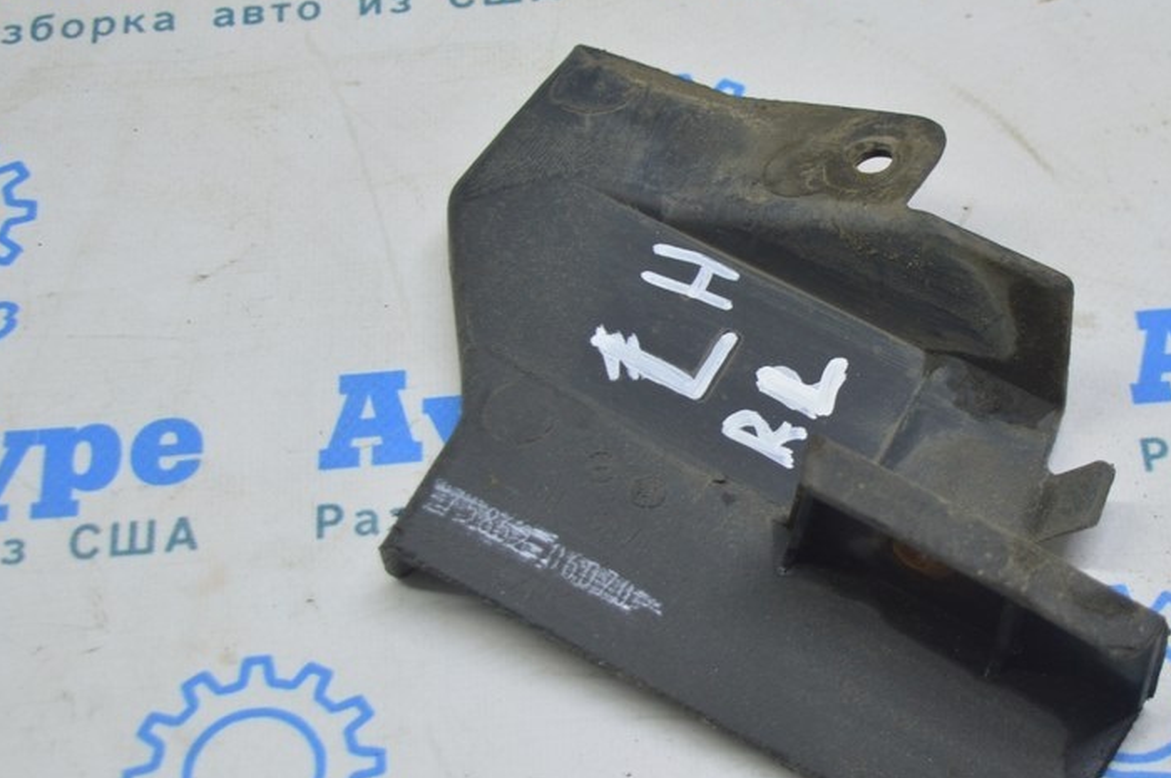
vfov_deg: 17.2
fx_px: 2567
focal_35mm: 79
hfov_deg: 25.6
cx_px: 759
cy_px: 362
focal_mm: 36
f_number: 4.8
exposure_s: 1/40
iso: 400
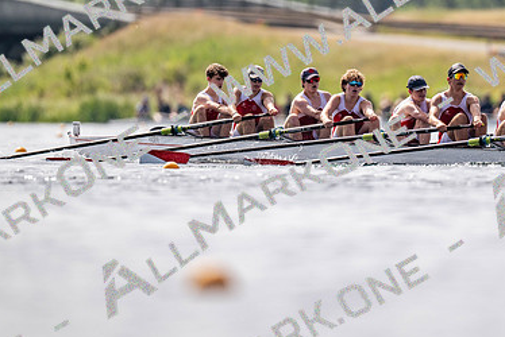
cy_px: 110
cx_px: 377
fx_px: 13056
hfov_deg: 2.2
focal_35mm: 930
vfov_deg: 1.5
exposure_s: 1/2500
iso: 125
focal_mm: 600
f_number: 4
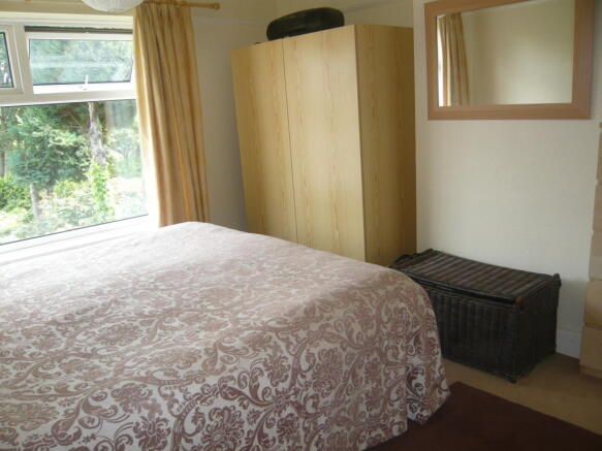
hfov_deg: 63.5
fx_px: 487
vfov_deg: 49.7
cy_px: 226
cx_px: 301
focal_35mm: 28
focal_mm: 4.6
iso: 100
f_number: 2.8
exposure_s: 1/50
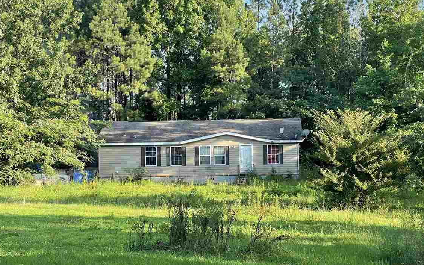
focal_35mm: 77
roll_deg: +0.4
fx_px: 890
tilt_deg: +0.7
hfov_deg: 26.8
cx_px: 235
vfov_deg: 16.9
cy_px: 148
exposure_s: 1/216
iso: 20
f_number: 2.2
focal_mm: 7.5
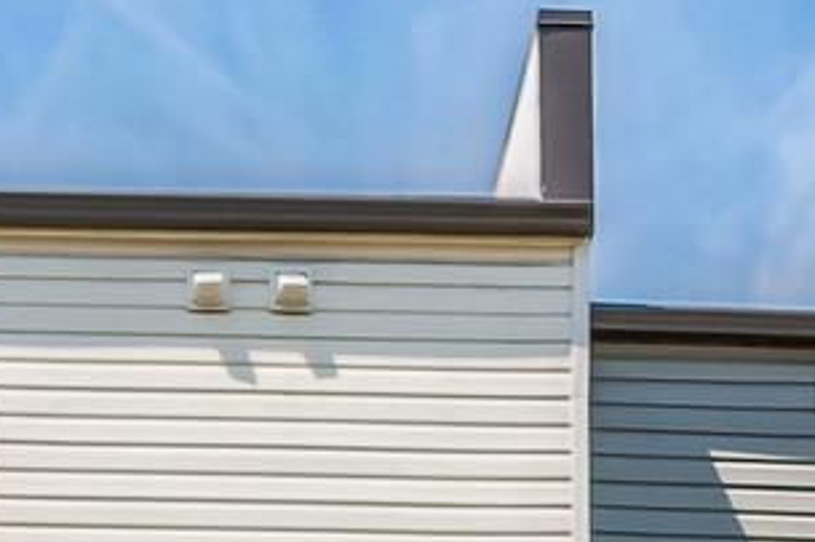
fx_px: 2127
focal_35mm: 94
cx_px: 48
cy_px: 1683
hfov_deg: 21.1
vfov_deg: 10.1
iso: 200
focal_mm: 14
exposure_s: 1/320
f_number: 6.3
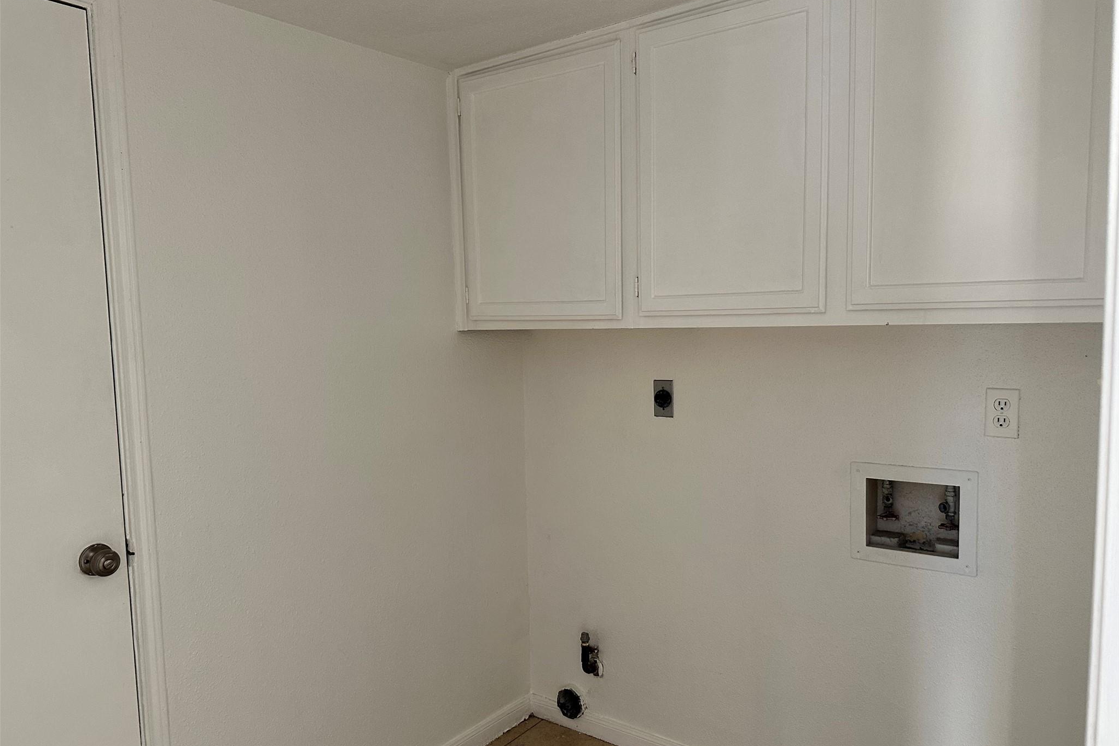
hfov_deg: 71.5
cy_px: 395
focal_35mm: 25
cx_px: 560
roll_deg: +1.3
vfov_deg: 51.2
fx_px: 777
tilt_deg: -5.5
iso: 250
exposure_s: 1/60
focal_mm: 6.86
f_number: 1.78
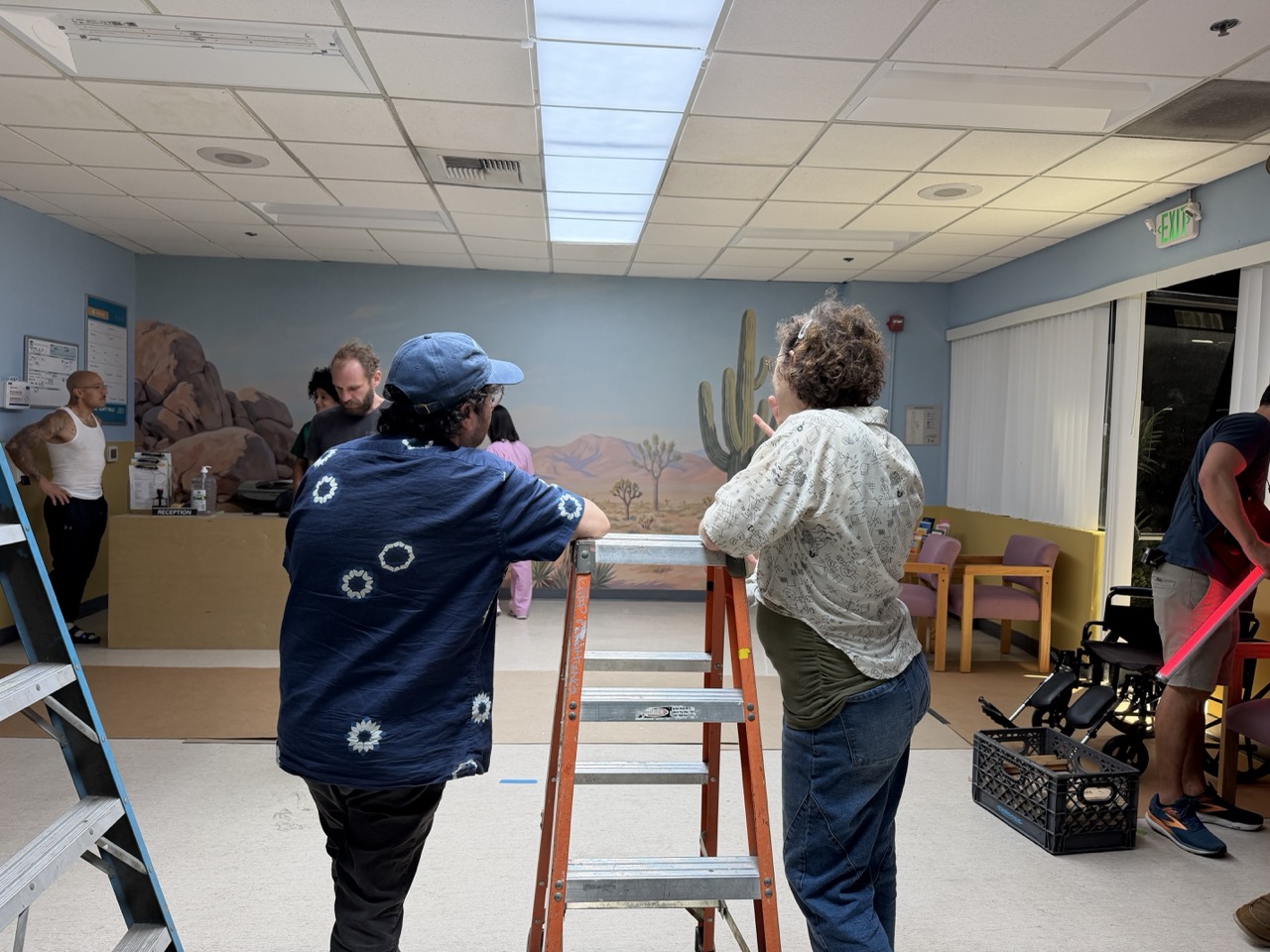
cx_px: 635
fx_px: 881
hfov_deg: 71.6
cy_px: 476
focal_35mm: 24
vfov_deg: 56.8
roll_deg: -2.8
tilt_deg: -2.6
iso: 100
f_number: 1.78
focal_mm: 6.76
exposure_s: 1/450
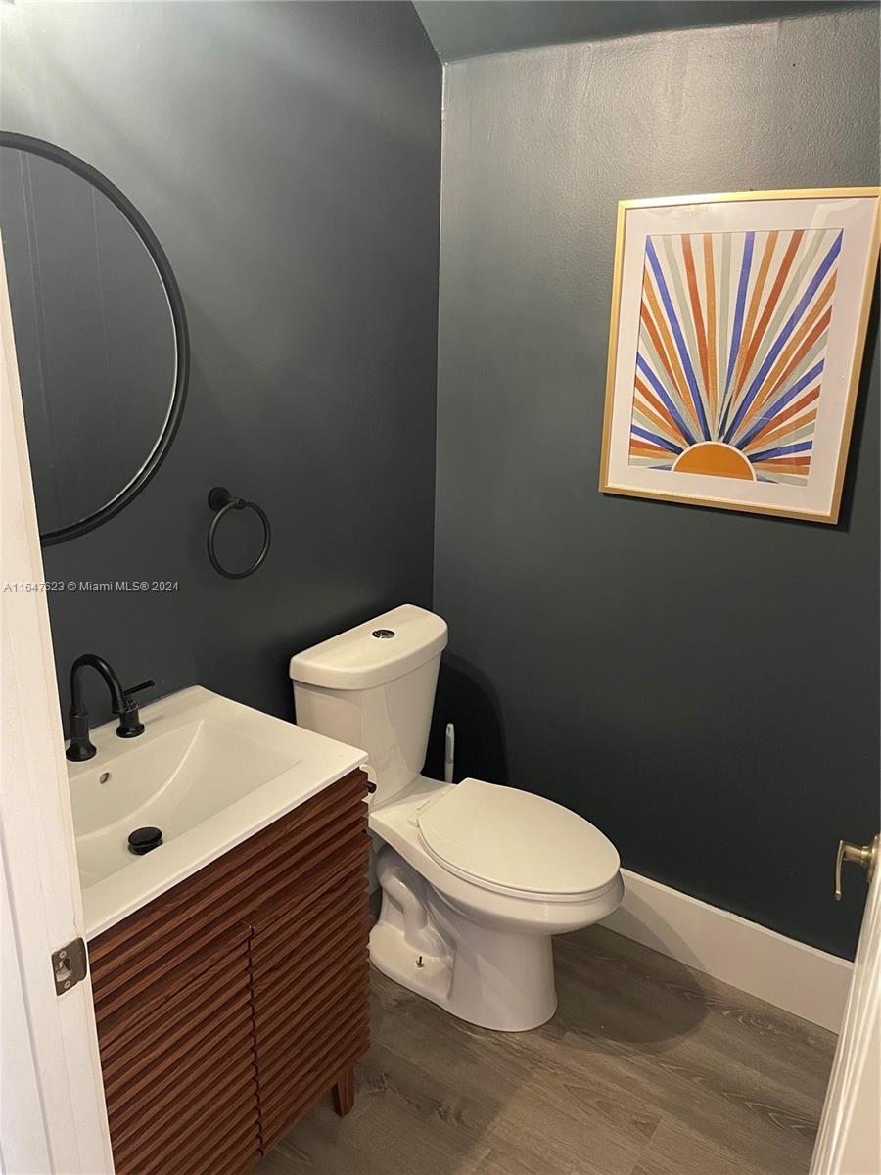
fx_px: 882
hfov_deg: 53.1
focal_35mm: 26
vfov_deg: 67.3
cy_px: 588
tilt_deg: -18.1
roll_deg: -0.9
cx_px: 440
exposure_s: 1/30
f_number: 1.6
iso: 500
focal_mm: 4.2
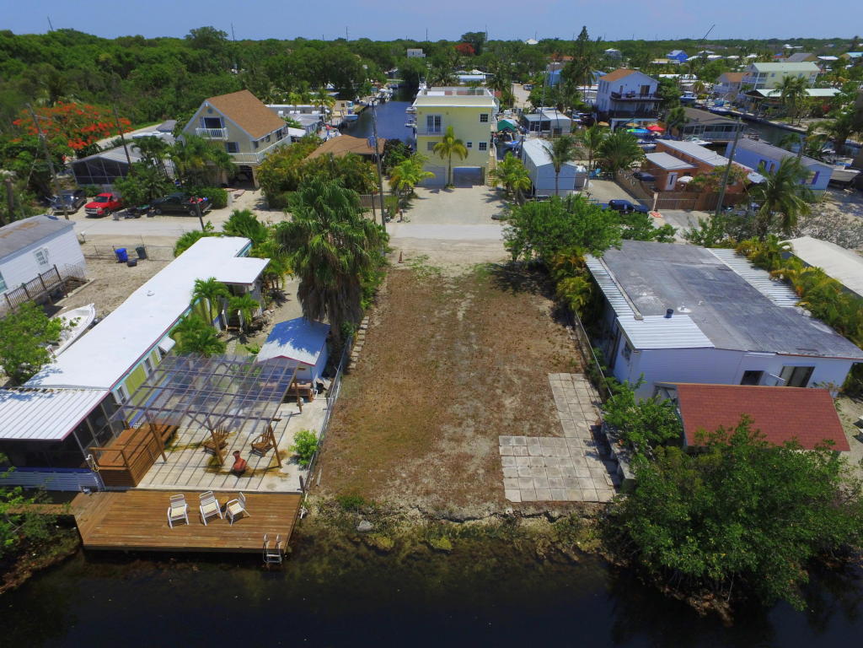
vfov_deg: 66.0
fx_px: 499
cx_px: 432
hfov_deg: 81.7
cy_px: 324
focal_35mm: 20
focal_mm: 3.61
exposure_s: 1/2717
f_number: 2.8
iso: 100
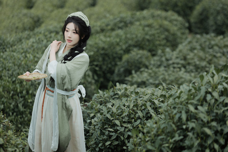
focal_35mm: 175
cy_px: 76
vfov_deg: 7.8
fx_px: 1108
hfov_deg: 11.7
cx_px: 114
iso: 320
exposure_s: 1/800
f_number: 4
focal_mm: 175
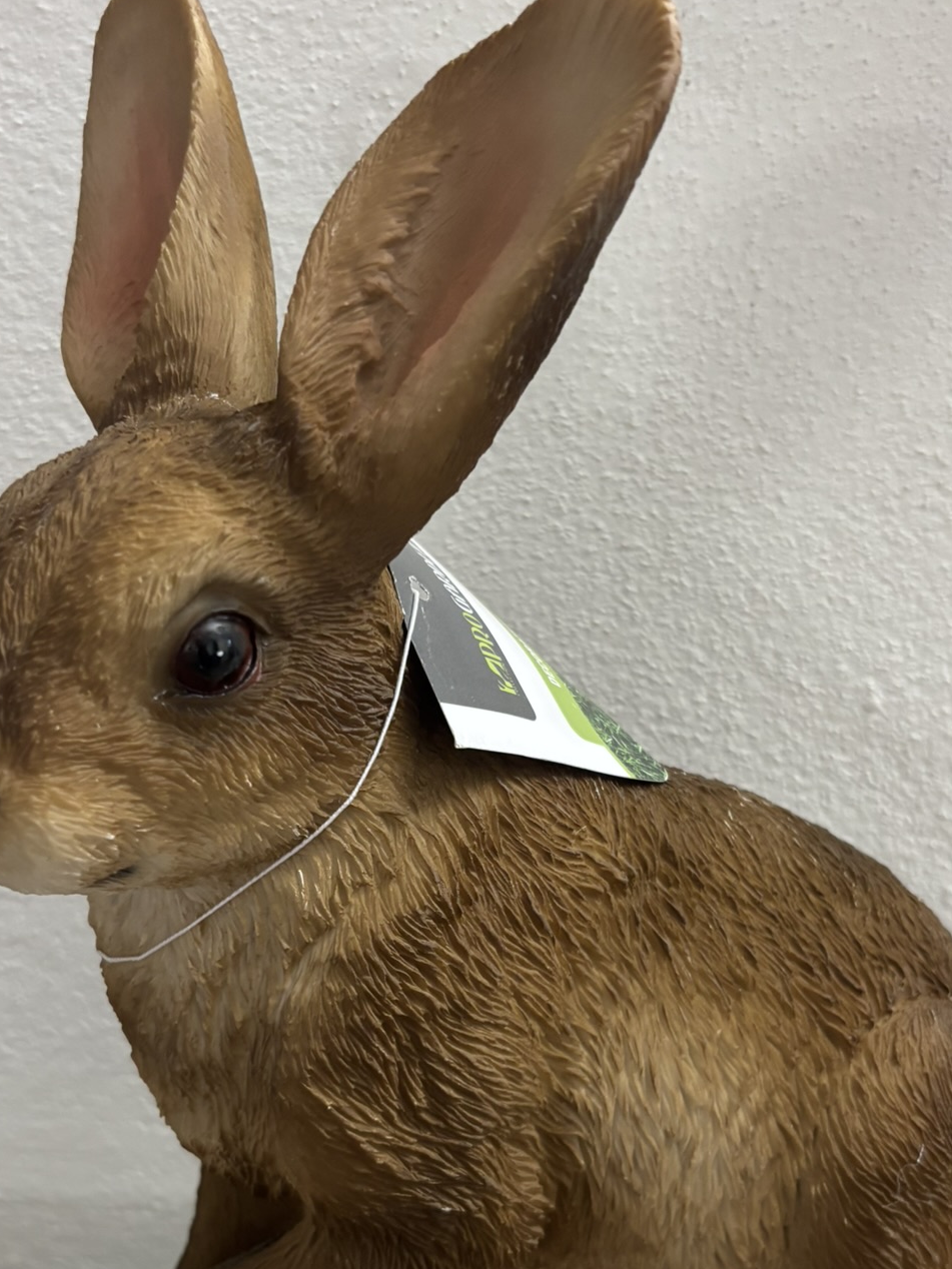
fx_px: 1540
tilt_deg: -20.1
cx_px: 451
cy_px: 792
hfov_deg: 34.3
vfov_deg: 44.4
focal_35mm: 42
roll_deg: -2.0
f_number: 1.6
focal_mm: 5.96
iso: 250
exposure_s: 1/50
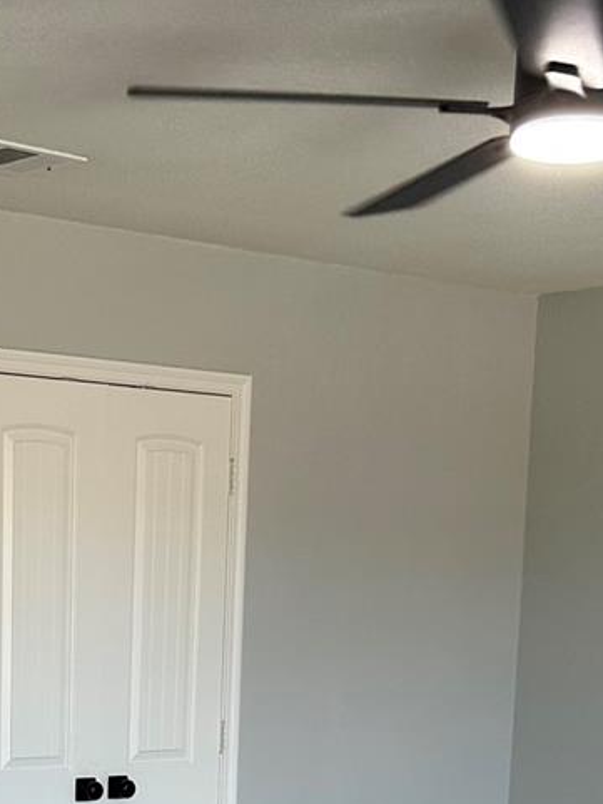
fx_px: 1927
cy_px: 906
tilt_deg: -9.2
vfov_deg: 22.1
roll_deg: -1.5
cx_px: 122
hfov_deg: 17.6
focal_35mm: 83
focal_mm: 5.7
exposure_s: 1/121
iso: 64
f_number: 1.5
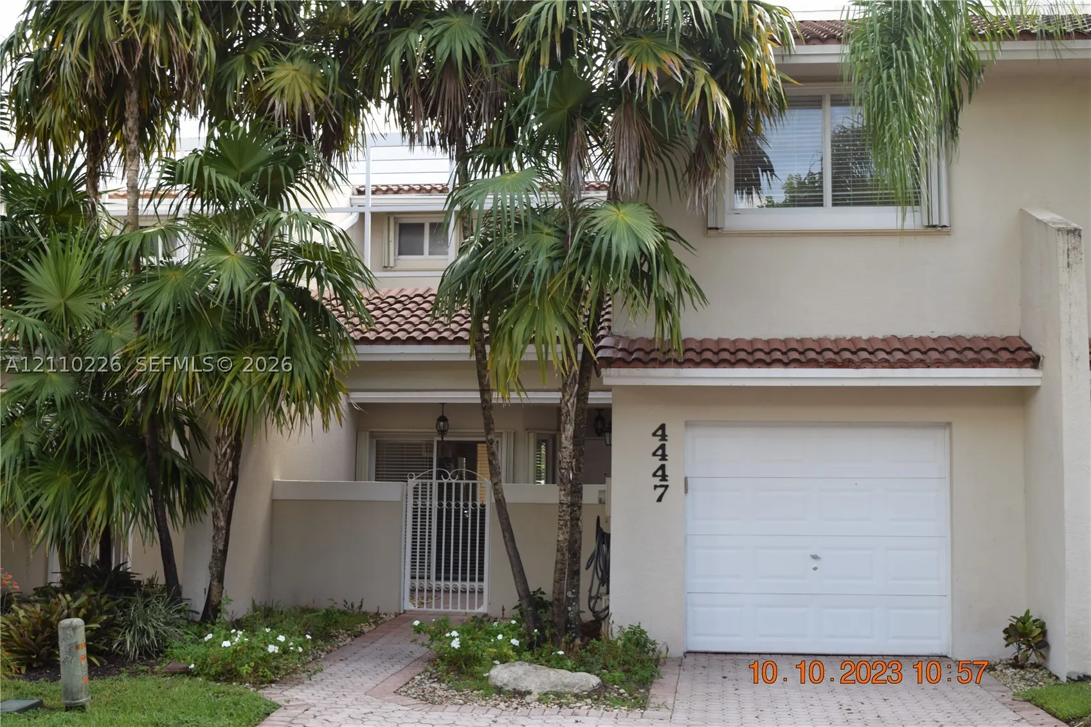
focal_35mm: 45
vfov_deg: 29.9
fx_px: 1364
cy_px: 364
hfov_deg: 43.6
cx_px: 546
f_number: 7.1
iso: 400
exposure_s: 1/200
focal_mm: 30
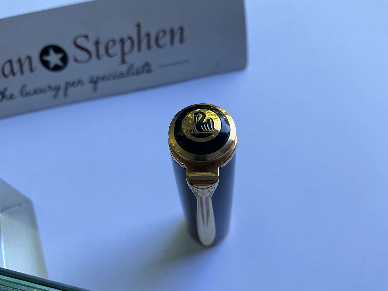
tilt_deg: -61.7
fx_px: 325
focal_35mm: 29
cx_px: 194
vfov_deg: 48.2
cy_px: 146
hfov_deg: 61.7
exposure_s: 1/122
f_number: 1.8
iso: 40
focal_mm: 3
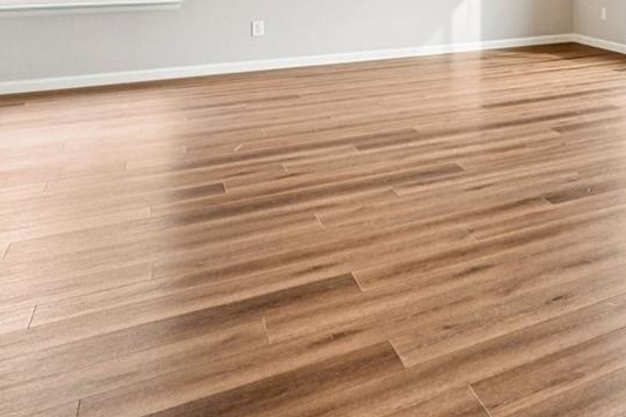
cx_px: 786
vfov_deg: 28.2
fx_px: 730
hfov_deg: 34.8
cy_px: -73
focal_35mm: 42
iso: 250
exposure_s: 1/15
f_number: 11
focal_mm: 14
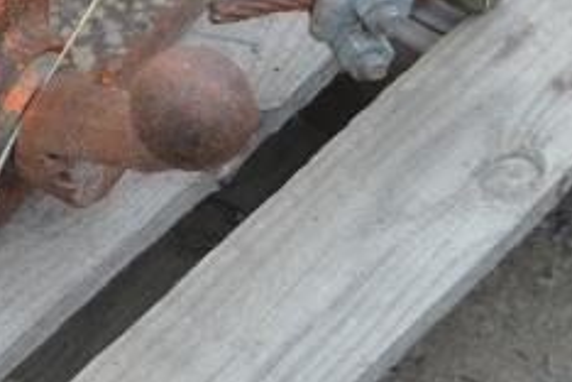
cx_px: -44
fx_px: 3464
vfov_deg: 6.1
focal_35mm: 218
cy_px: -408
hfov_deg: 9.4
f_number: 5.6
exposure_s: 1/125
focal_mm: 34
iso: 110
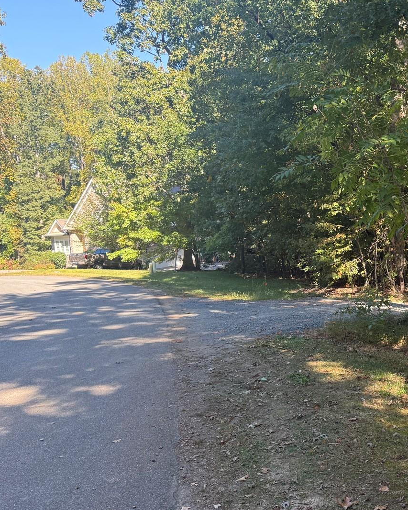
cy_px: 264
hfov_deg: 30.2
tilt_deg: -3.5
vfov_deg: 41.1
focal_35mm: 45
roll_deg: +2.5
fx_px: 679
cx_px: 443
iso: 100
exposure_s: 1/376
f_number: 1.78
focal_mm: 6.76
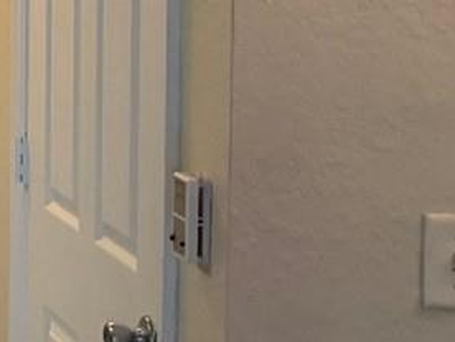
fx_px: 1827
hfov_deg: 10.7
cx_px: -834
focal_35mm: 139
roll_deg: -0.8
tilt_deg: -1.7
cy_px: -66
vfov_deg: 10.5
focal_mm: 6.76
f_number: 1.78
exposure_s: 1/60
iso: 500
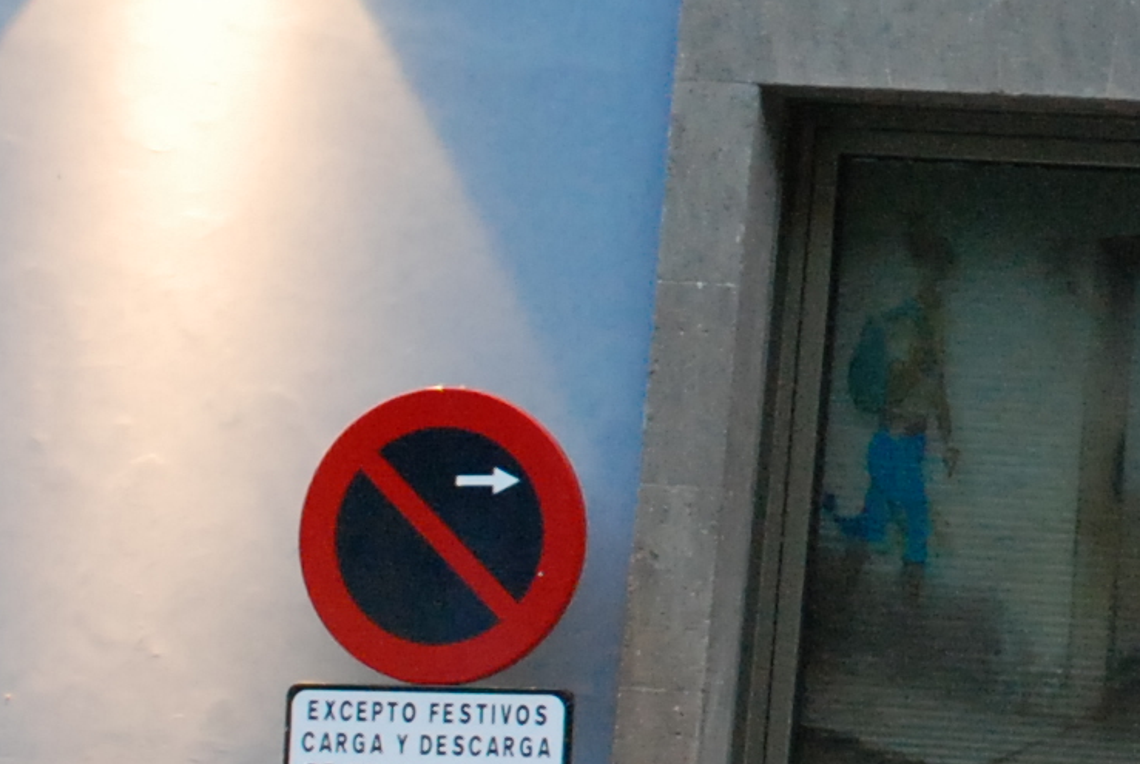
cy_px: 239
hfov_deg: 9.2
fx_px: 6976
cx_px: 1378
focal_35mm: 220
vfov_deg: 6.3
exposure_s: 1/40
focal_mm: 28
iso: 800
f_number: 4
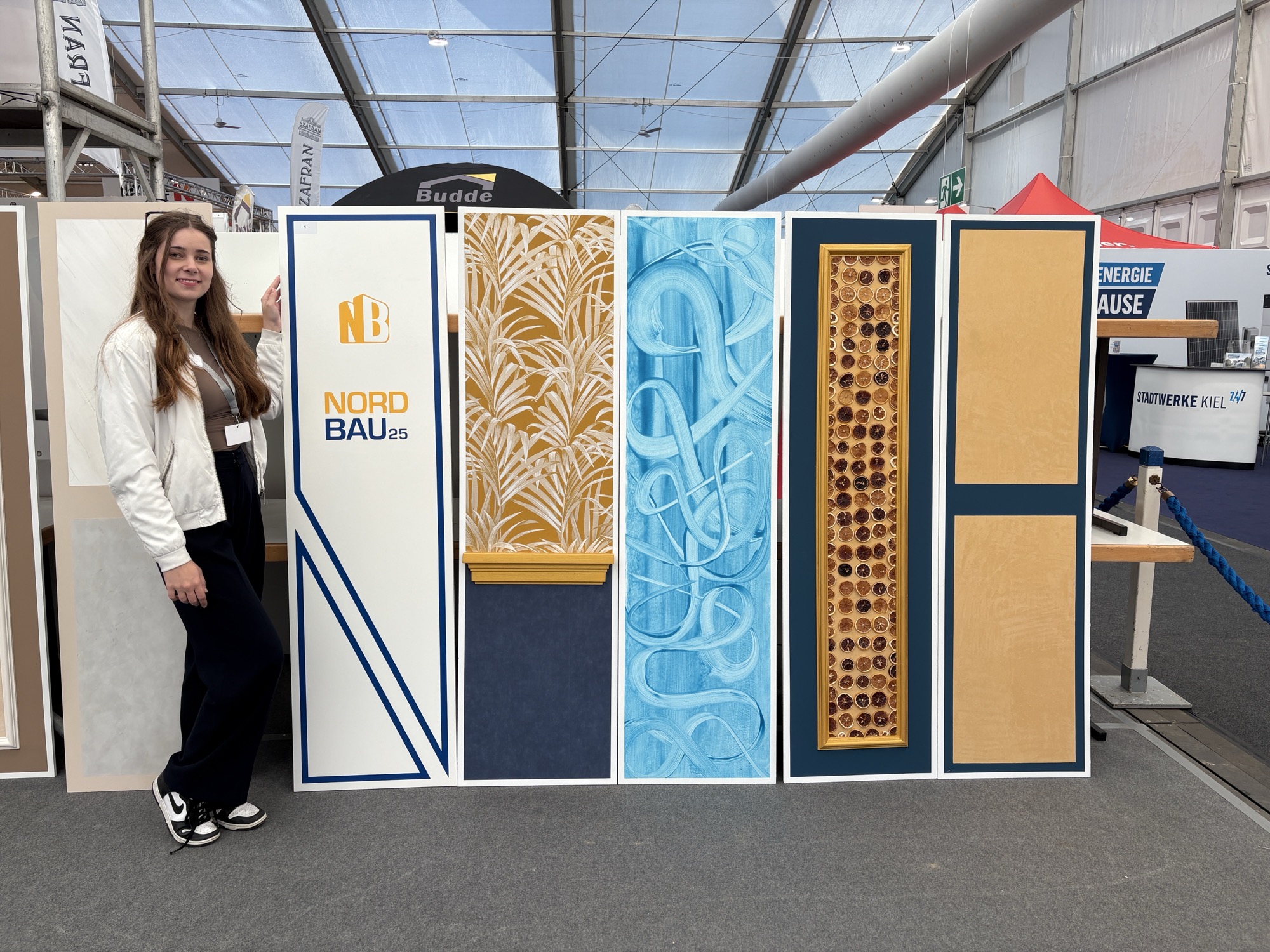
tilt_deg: -8.1
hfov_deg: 67.3
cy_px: 476
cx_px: 635
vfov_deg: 53.1
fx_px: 954
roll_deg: +0.4
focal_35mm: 26
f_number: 1.6
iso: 32
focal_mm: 5.96
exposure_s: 1/130
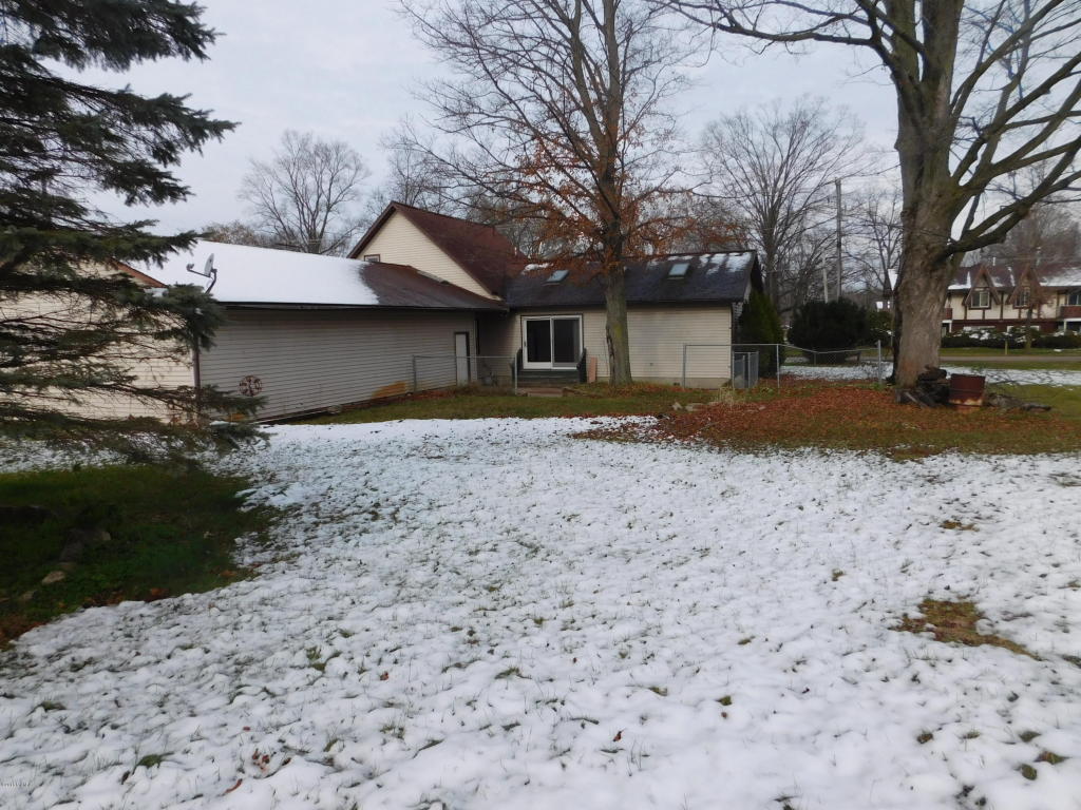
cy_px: 405
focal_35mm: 23
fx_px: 718
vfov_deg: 58.9
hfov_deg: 73.9
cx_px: 540
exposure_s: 1/400
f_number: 6
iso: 125
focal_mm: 4
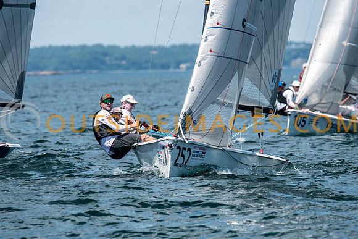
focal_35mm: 461
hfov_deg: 4.5
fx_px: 4589
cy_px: 120
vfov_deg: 3.0
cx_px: 182
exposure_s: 1/2000
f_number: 5.6
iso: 320
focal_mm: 300
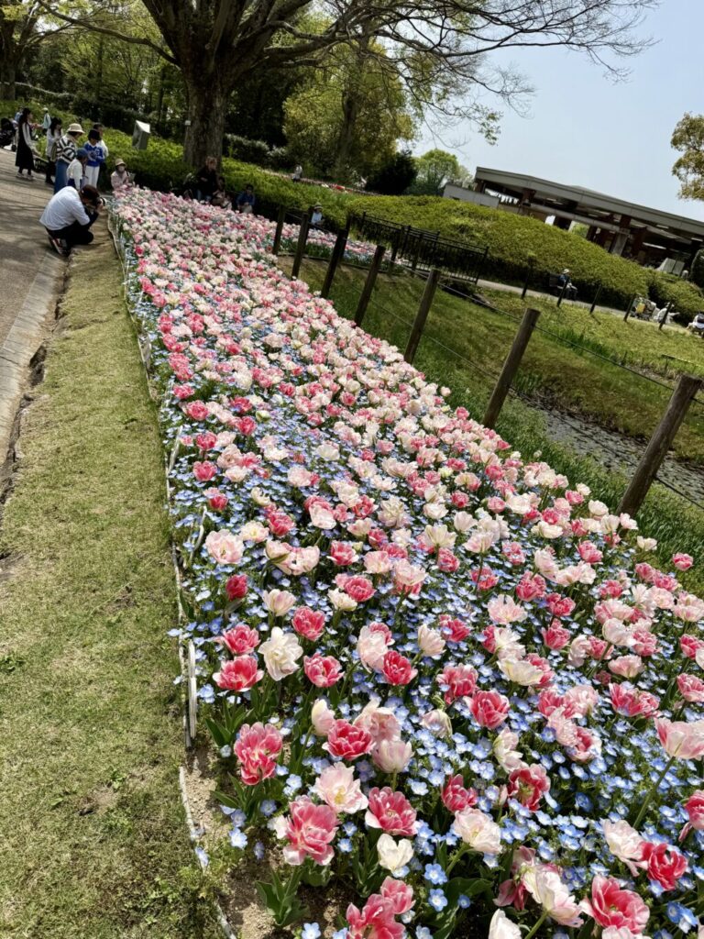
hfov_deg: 56.8
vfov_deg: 71.6
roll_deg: -15.7
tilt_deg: -23.1
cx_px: 352
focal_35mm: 24
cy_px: 470
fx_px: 651
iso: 80
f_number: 1.78
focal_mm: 6.76
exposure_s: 1/6173
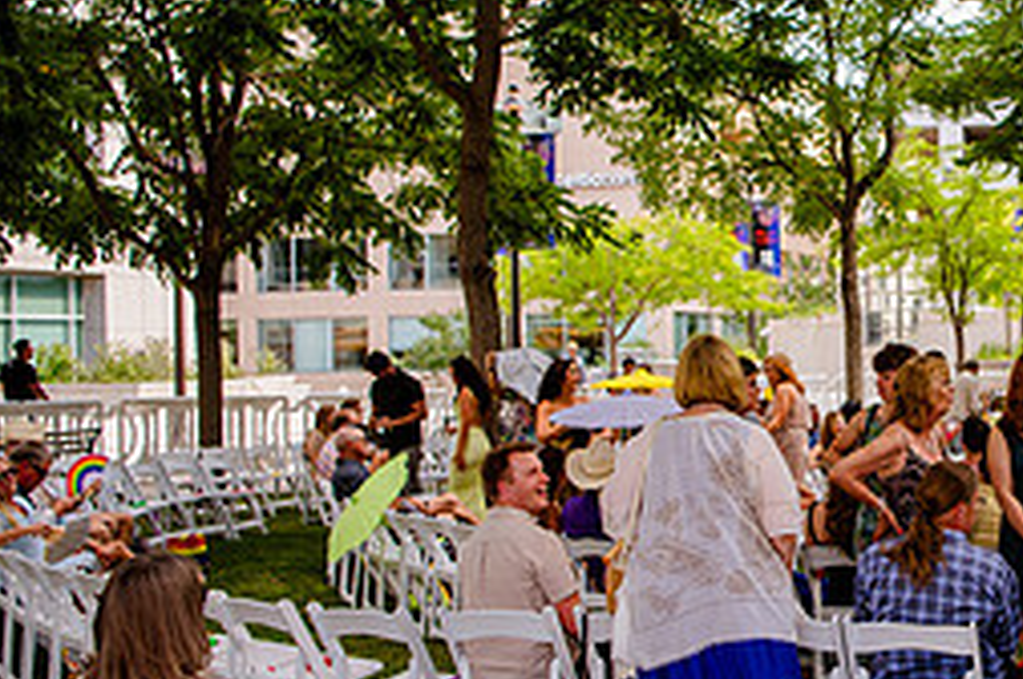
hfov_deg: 33.3
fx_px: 1561
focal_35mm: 55
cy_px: 372
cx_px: 1015
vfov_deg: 24.5
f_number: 2.8
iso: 200
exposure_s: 1/250
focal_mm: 24
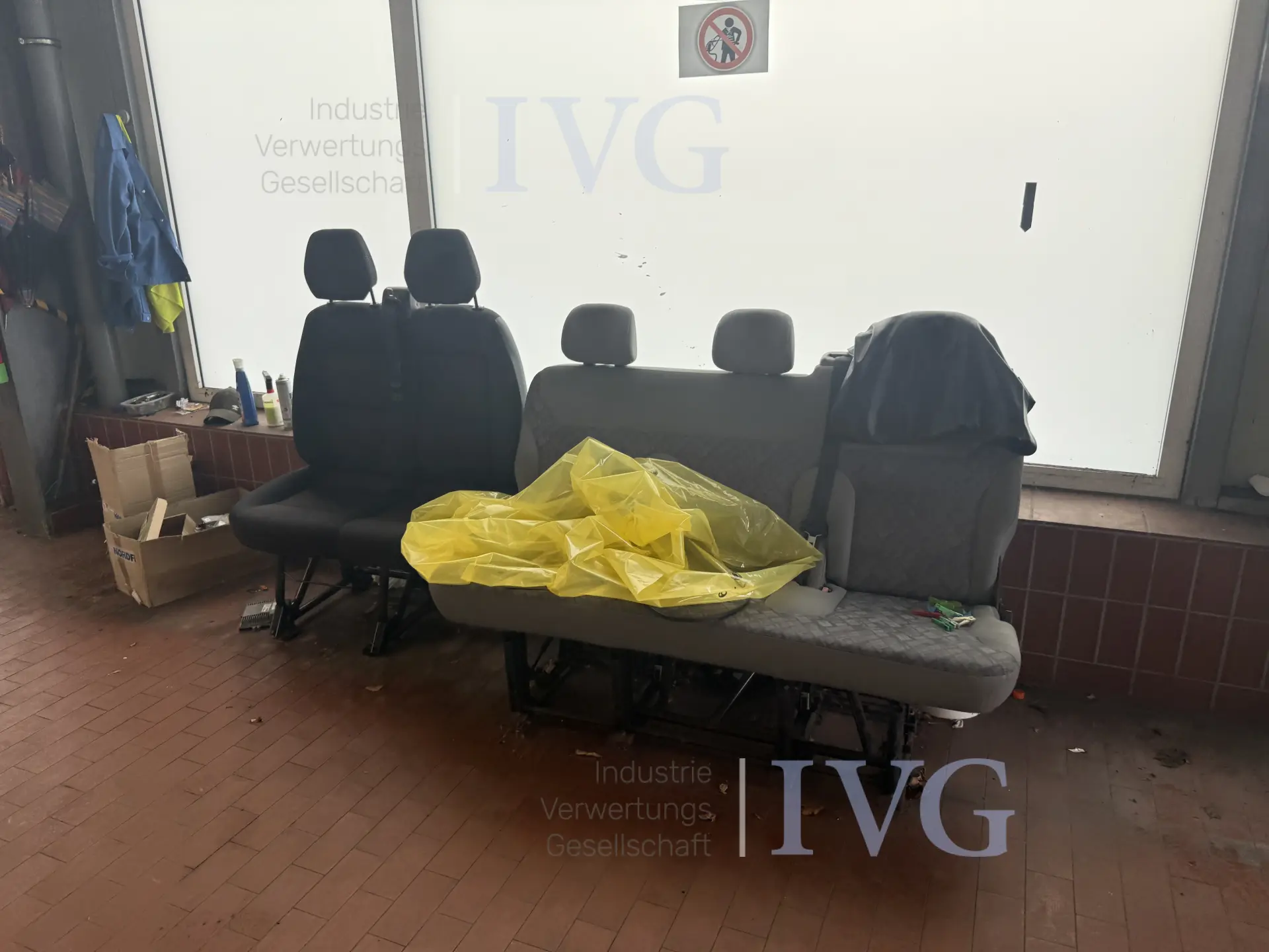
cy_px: 476
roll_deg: -2.0
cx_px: 634
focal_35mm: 24
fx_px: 880
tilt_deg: -18.0
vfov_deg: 56.8
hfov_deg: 71.6
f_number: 1.78
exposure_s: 1/467
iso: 80
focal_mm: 6.76
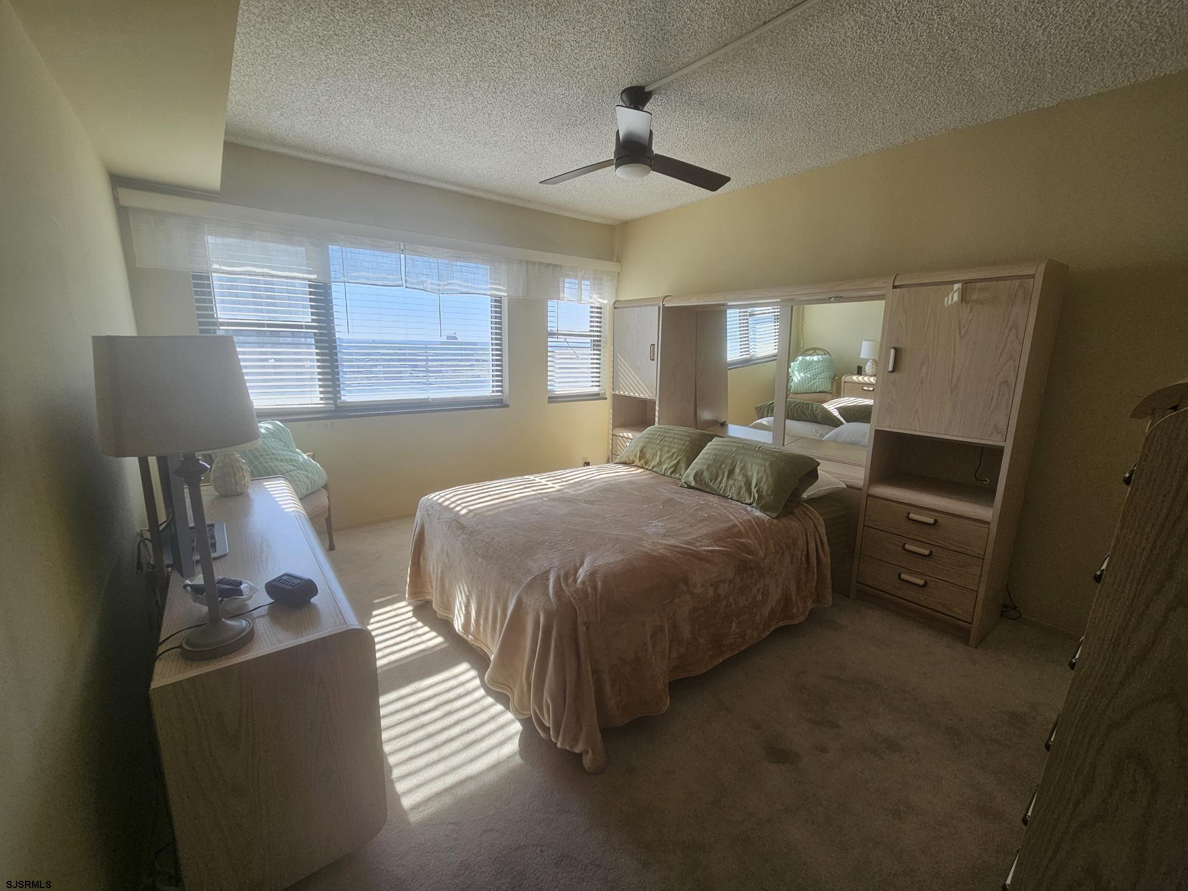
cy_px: 446
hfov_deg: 106.2
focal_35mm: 13
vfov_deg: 89.9
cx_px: 594
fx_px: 446
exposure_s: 1/244
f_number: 2.2
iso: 50
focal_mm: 2.2
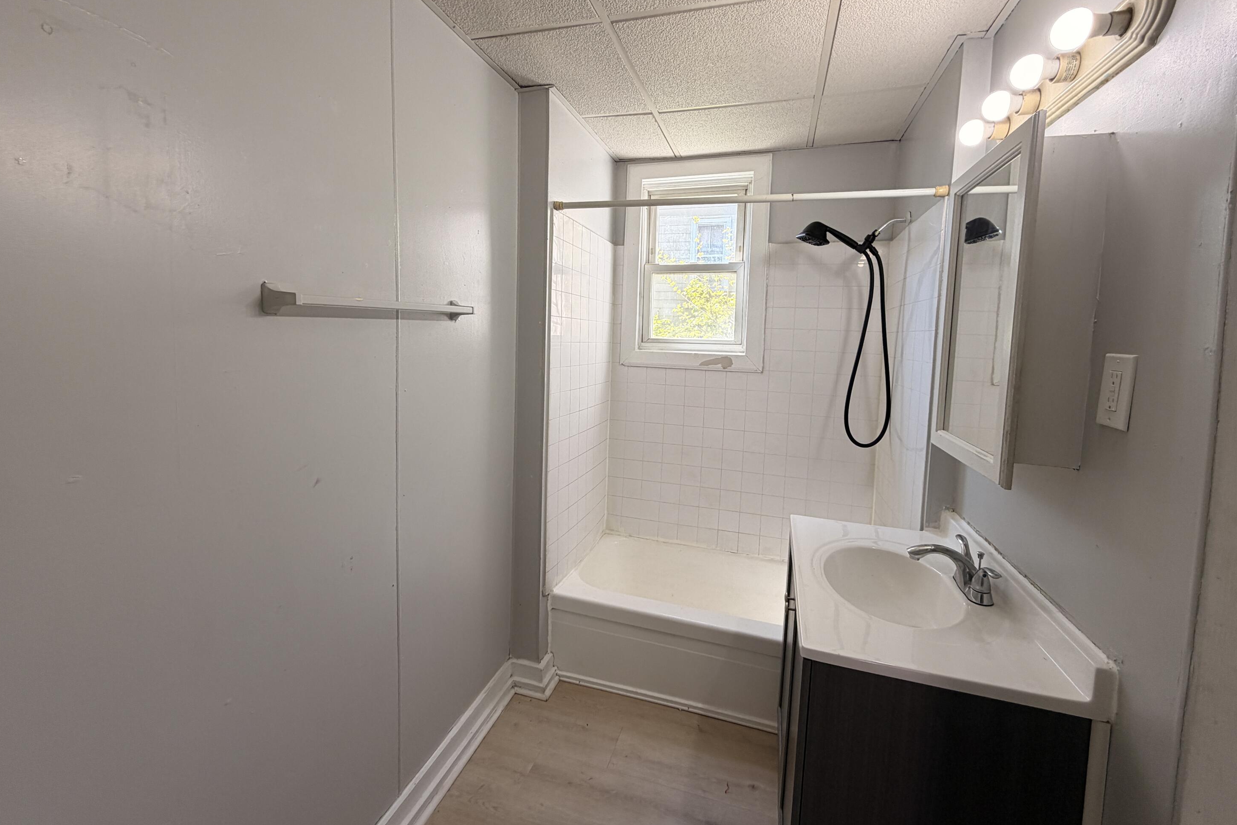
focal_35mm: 15
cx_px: 624
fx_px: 515
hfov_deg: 100.4
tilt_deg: -4.1
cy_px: 371
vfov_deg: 77.1
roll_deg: -1.2
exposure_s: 1/120
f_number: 2.2
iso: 64
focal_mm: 2.22
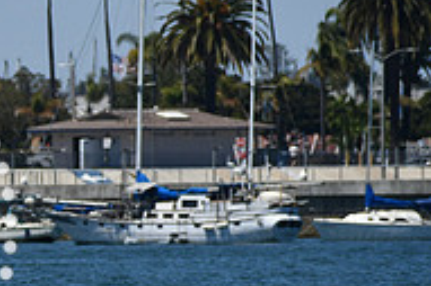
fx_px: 12560
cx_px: -199
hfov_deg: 2.0
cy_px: 224
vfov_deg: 1.3
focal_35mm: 1050
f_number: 7.1
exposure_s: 1/1600
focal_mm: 230
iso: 200
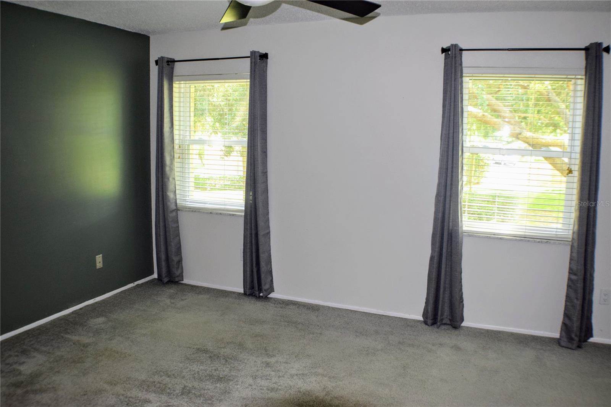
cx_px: 306
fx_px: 611
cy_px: 204
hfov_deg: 53.1
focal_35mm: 36
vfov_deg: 36.9
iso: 800
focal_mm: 24
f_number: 4.5
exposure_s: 1/80
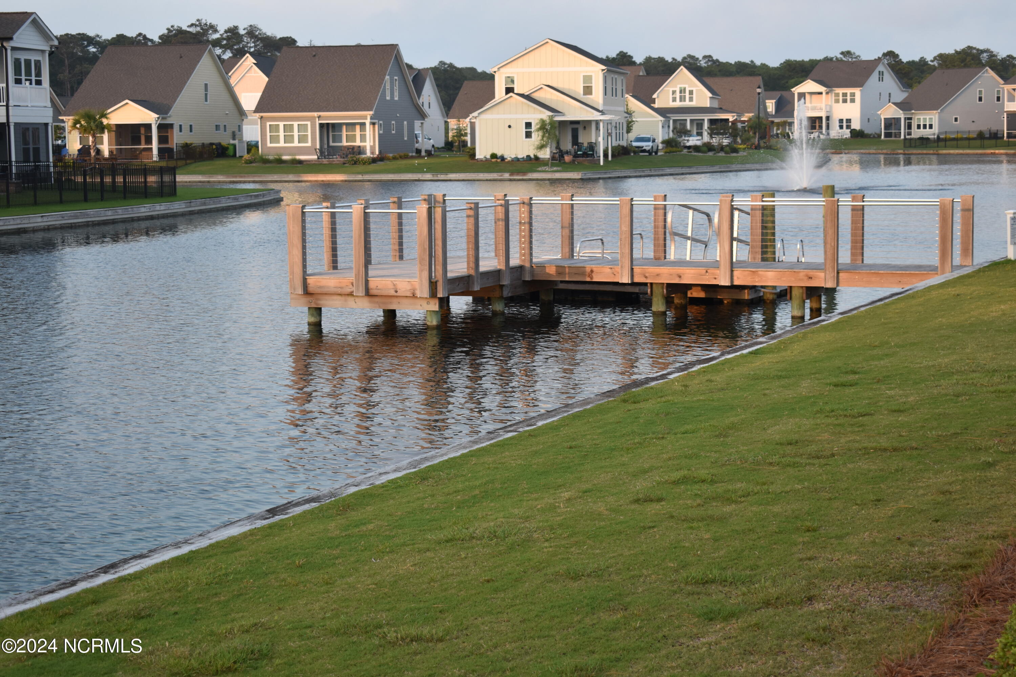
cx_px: 508
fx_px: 1905
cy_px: 338
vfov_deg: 20.2
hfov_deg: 29.9
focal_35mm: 68
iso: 360
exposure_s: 1/250
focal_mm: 45
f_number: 5.6
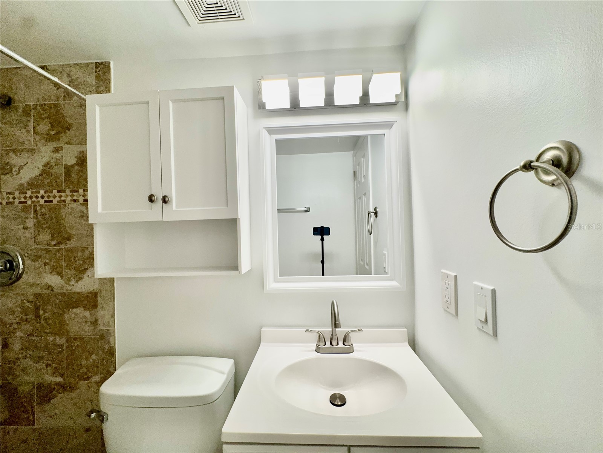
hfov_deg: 102.1
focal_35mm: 14
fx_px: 244
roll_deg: +1.6
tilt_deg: +0.4
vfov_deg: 85.7
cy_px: 226
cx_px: 302
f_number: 2.2
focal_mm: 2.22
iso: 100
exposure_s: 1/120
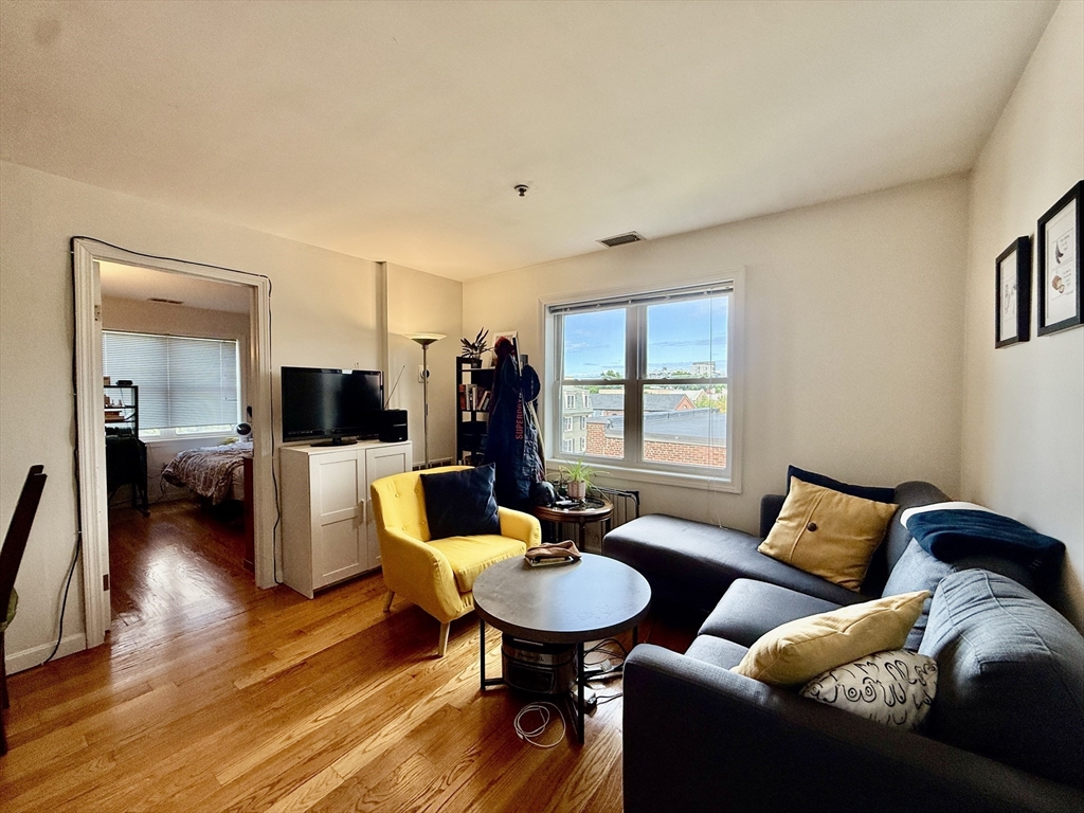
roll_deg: -0.1
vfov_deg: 85.7
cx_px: 542
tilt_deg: -1.7
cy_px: 406
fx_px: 438
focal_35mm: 14
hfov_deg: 102.1
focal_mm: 2.22
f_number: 2.2
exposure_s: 1/106
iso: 64
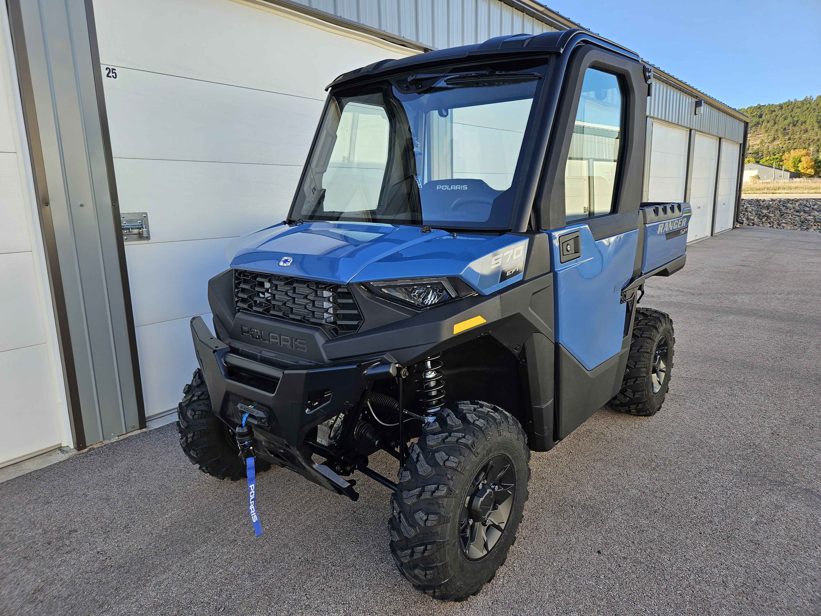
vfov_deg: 58.9
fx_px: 545
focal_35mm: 23
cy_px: 308
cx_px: 410
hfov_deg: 73.9
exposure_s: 1/277
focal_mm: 5.4
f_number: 1.8
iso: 25
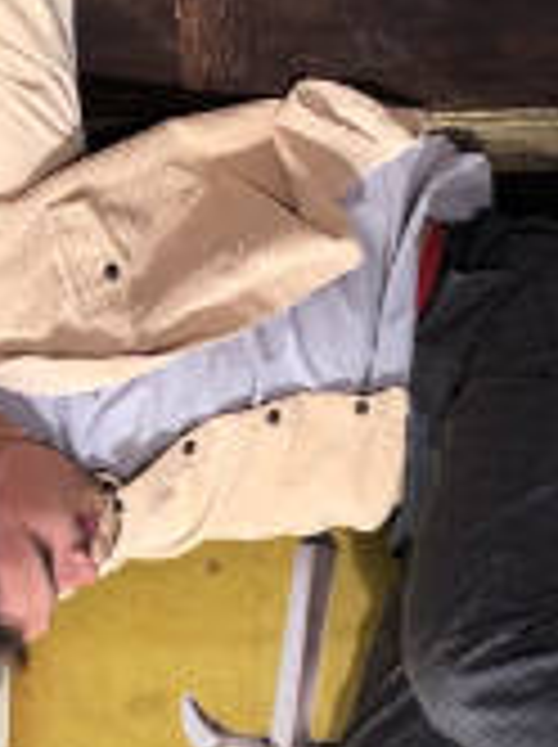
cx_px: 277
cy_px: 1224
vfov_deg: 17.0
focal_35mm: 101
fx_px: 2176
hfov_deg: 14.6
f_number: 1.8
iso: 32
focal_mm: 4
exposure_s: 1/33
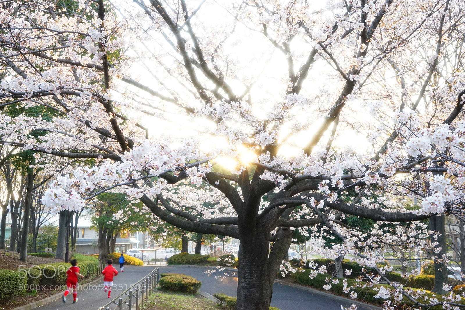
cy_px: 155
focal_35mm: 38
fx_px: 491
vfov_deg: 35.0
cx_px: 232
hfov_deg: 50.7
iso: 1600
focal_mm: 38
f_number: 22
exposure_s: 1/15
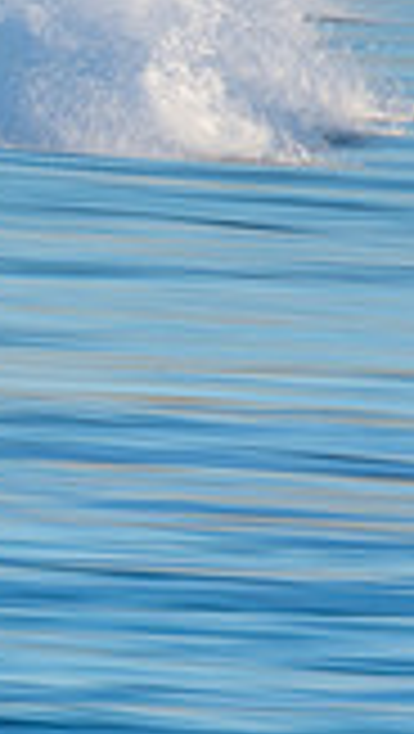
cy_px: 38
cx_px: -634
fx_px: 54445
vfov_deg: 0.8
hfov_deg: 0.4
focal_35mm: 2797
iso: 100
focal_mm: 500
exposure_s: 1/20
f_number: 25
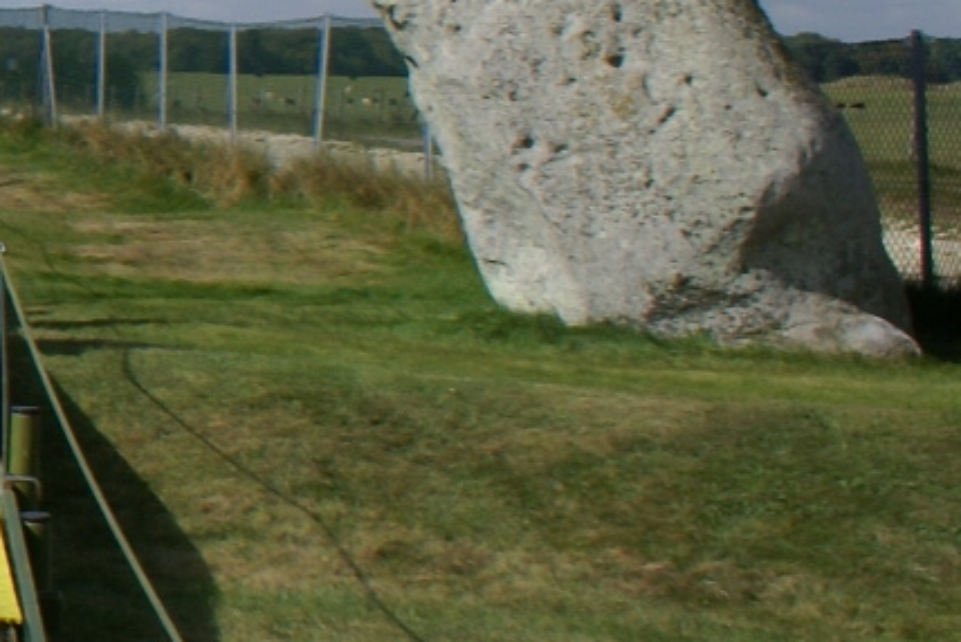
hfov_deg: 13.5
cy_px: 49
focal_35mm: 121
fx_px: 3232
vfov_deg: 11.3
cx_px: -1174
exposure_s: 1/400
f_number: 10
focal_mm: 18
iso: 100
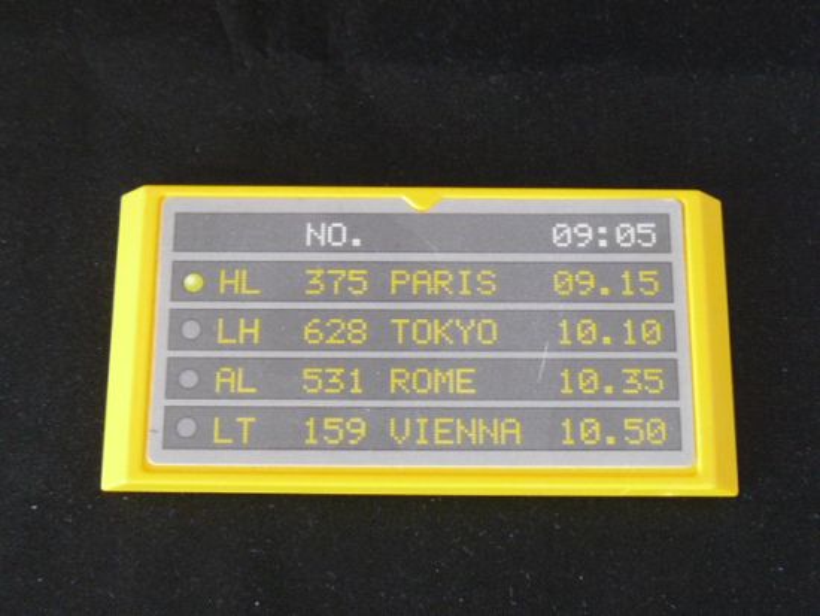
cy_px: 308
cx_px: 410
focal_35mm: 69
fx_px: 1635
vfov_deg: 21.3
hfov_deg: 28.2
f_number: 2.8
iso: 200
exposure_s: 1/8
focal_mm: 7.6
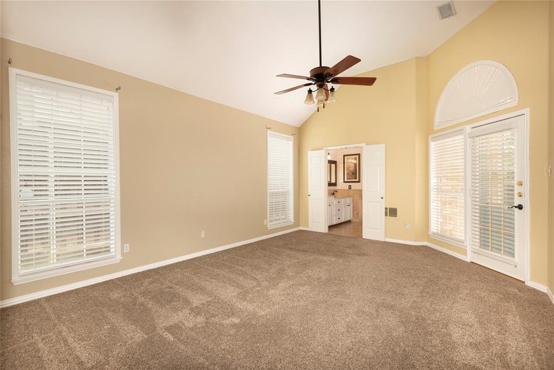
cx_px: 277
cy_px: 185
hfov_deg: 96.7
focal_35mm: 16
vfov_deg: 73.8
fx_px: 246
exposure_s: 1/2.5
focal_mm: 16
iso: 100
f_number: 7.1
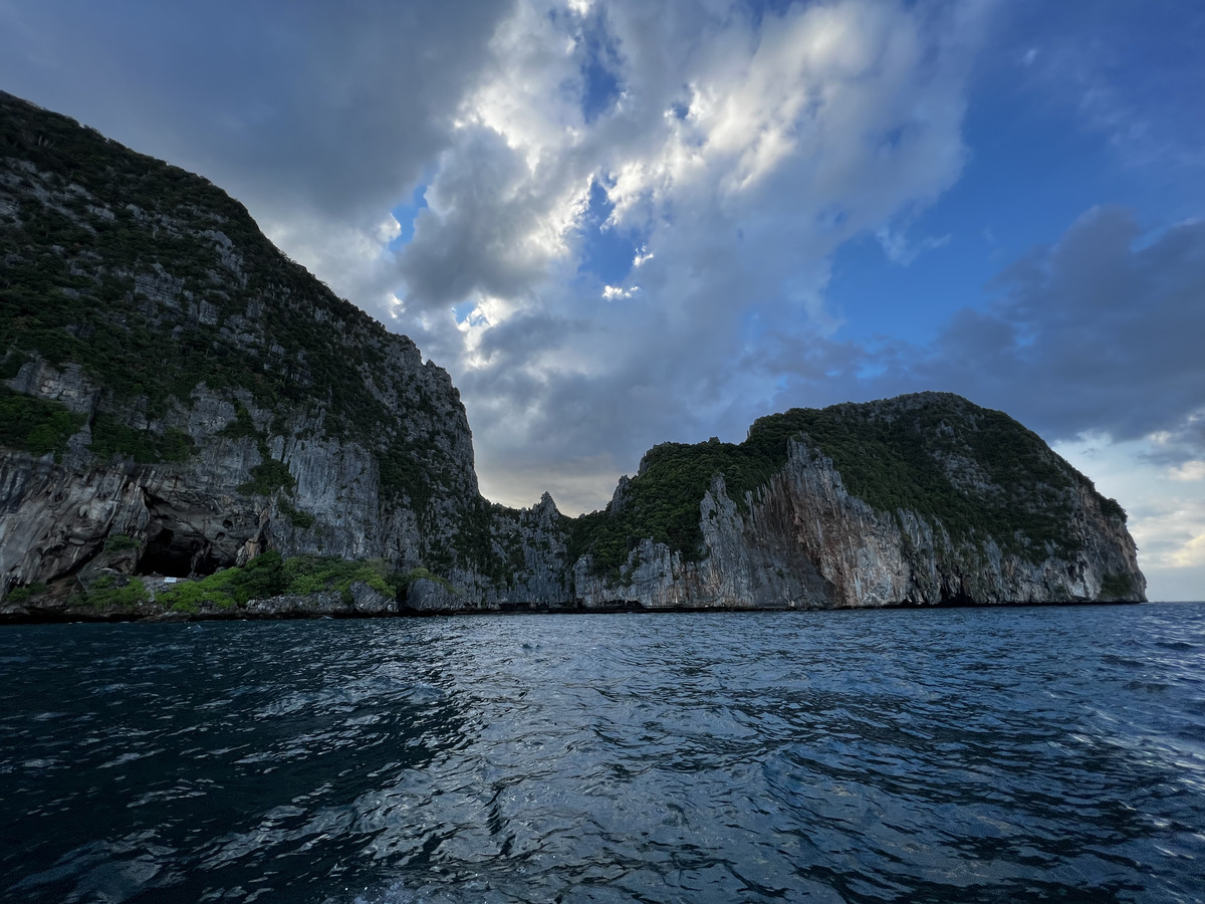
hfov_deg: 106.2
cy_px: 452
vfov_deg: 89.9
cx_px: 602
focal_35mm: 13
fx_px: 453
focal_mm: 1.57
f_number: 1.8
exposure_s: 1/469
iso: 32
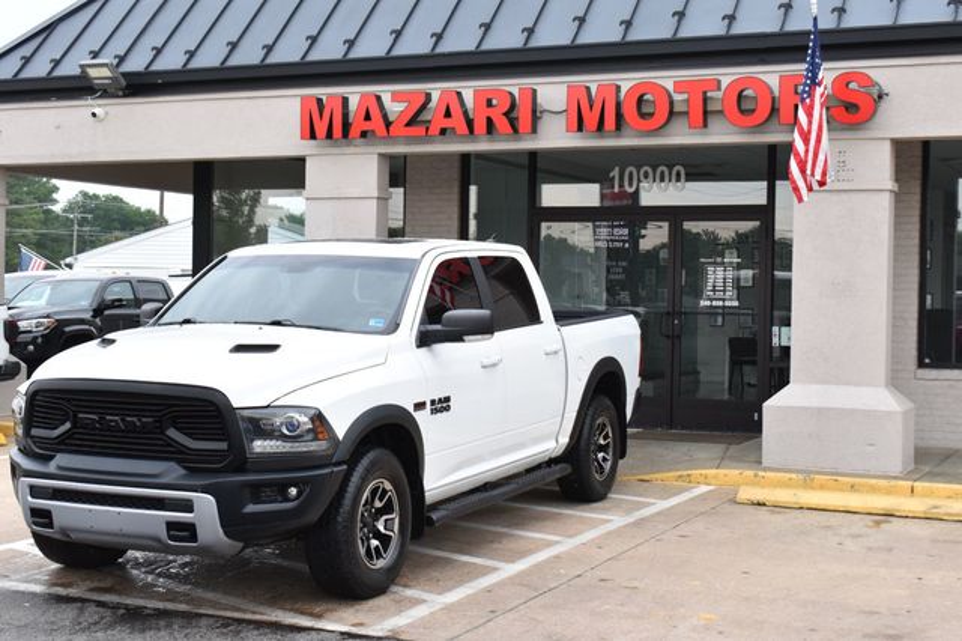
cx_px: 481
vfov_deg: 25.0
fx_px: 1442
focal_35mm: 54
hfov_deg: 36.9
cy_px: 320
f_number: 8
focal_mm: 36
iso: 400
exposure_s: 1/200
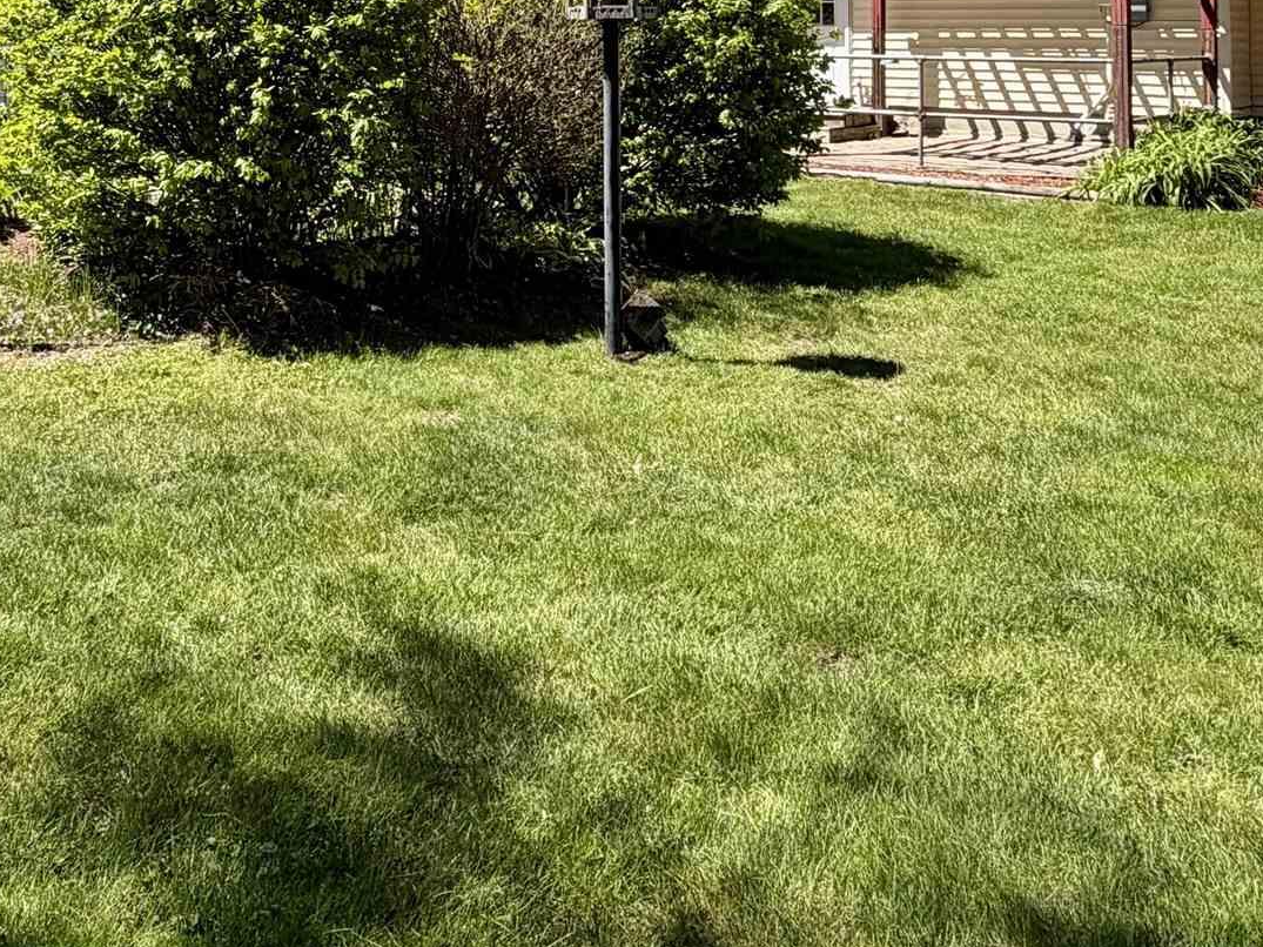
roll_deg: -0.8
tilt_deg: +1.4
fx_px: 1459
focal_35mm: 40
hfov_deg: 46.2
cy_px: -35
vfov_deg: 32.6
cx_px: 441
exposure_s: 1/770
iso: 32
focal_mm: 2.22
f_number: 2.2
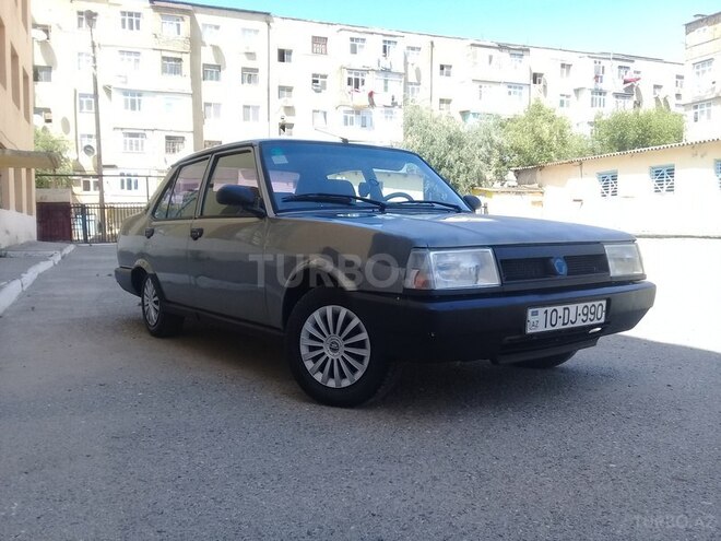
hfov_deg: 58.4
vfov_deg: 45.4
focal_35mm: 31
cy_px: 270
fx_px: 646
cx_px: 360
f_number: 2.2
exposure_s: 1/433
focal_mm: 3.3
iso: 50
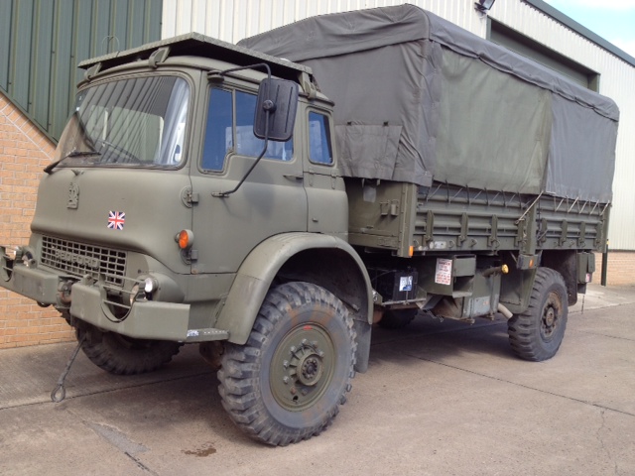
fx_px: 642
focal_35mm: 35
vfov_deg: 40.7
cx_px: 318
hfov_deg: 52.6
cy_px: 238
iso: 64
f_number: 2.4
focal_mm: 4.28
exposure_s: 1/433
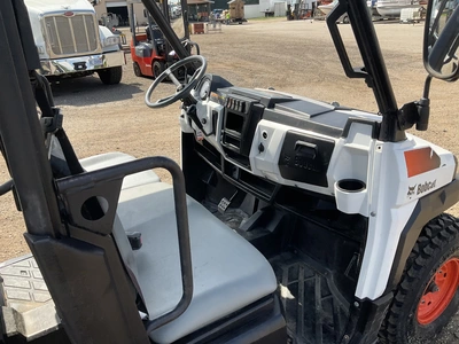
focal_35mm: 29
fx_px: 385
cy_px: 172
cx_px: 230
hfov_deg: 61.7
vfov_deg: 48.2
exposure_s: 1/674
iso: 25
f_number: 1.8
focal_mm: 3
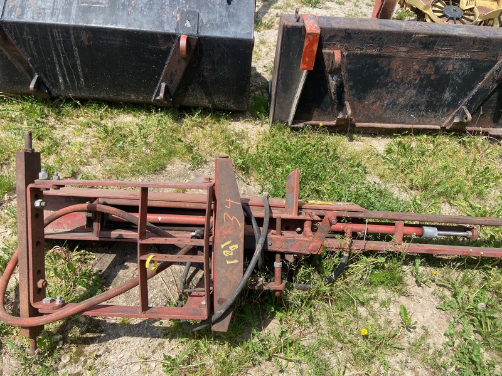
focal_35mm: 26
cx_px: 251
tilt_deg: -47.1
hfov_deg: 67.3
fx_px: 377
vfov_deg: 53.1
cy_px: 188
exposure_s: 1/1838
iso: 32
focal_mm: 4.25
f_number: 1.8
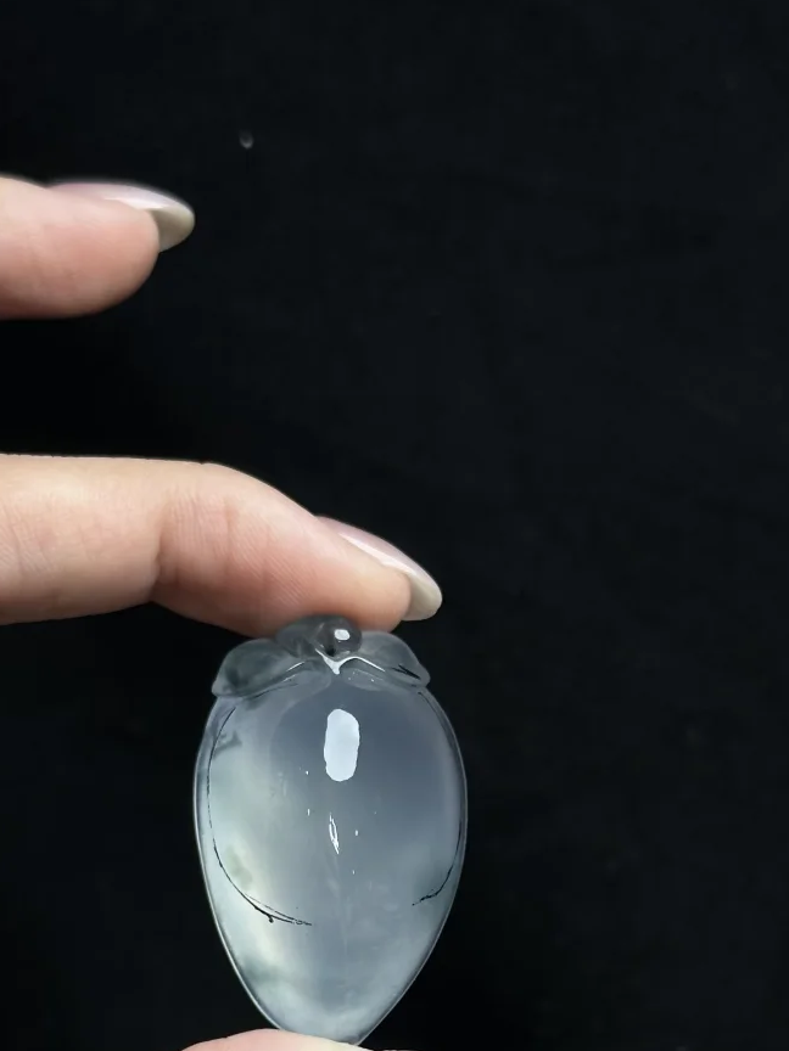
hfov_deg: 18.4
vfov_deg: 24.0
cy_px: 872
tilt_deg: -38.3
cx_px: 363
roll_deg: -9.4
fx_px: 2431
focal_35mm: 80
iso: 50
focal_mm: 6.86
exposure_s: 1/186
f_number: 1.78
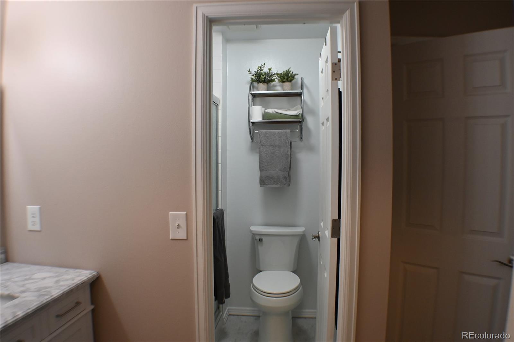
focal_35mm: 32
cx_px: 257
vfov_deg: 41.1
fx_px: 457
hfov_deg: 58.7
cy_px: 171
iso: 800
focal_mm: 21.5
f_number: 4
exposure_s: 1/125
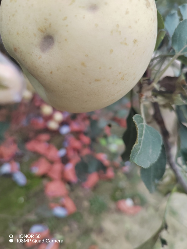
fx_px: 166
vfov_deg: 73.9
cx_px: 94
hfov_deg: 58.9
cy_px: 124
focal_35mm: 23
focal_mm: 5.52
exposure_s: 1/633
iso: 444
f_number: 1.9
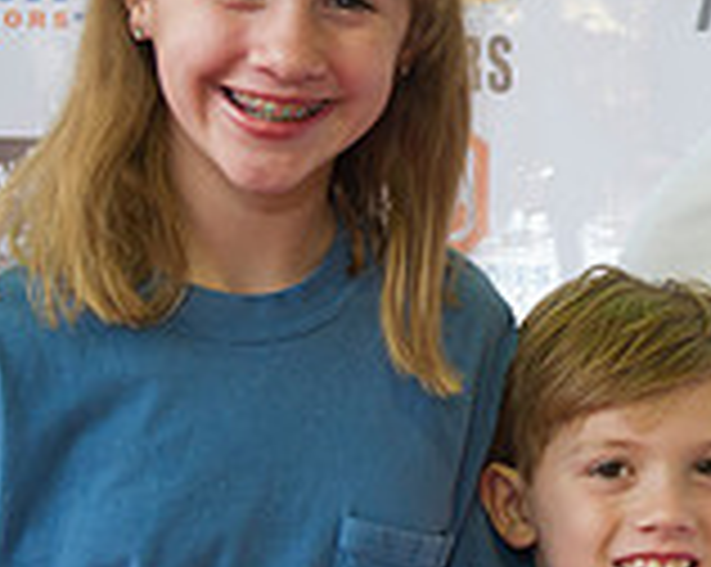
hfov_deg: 14.2
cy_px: 198
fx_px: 2753
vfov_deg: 11.7
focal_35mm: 131
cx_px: 886
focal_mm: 38
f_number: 2.8
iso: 640
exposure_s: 1/100
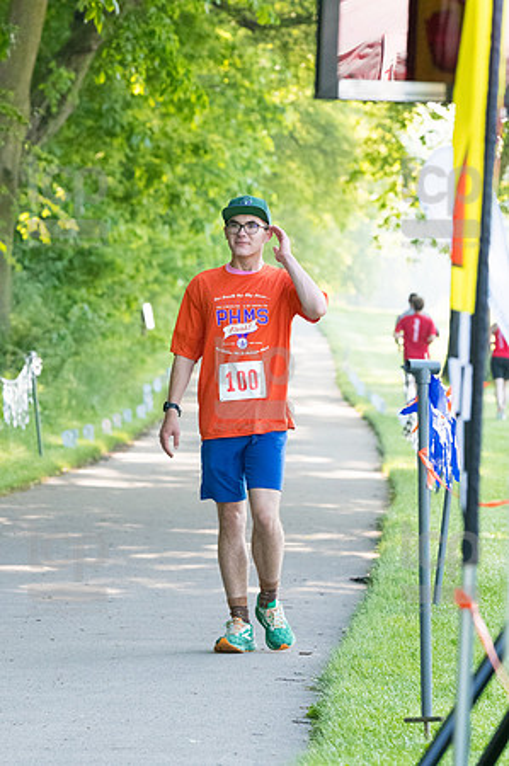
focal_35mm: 225
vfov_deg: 9.2
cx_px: 254
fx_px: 4783
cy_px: 383
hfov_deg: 6.1
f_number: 5.6
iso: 4000
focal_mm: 150
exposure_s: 1/1600
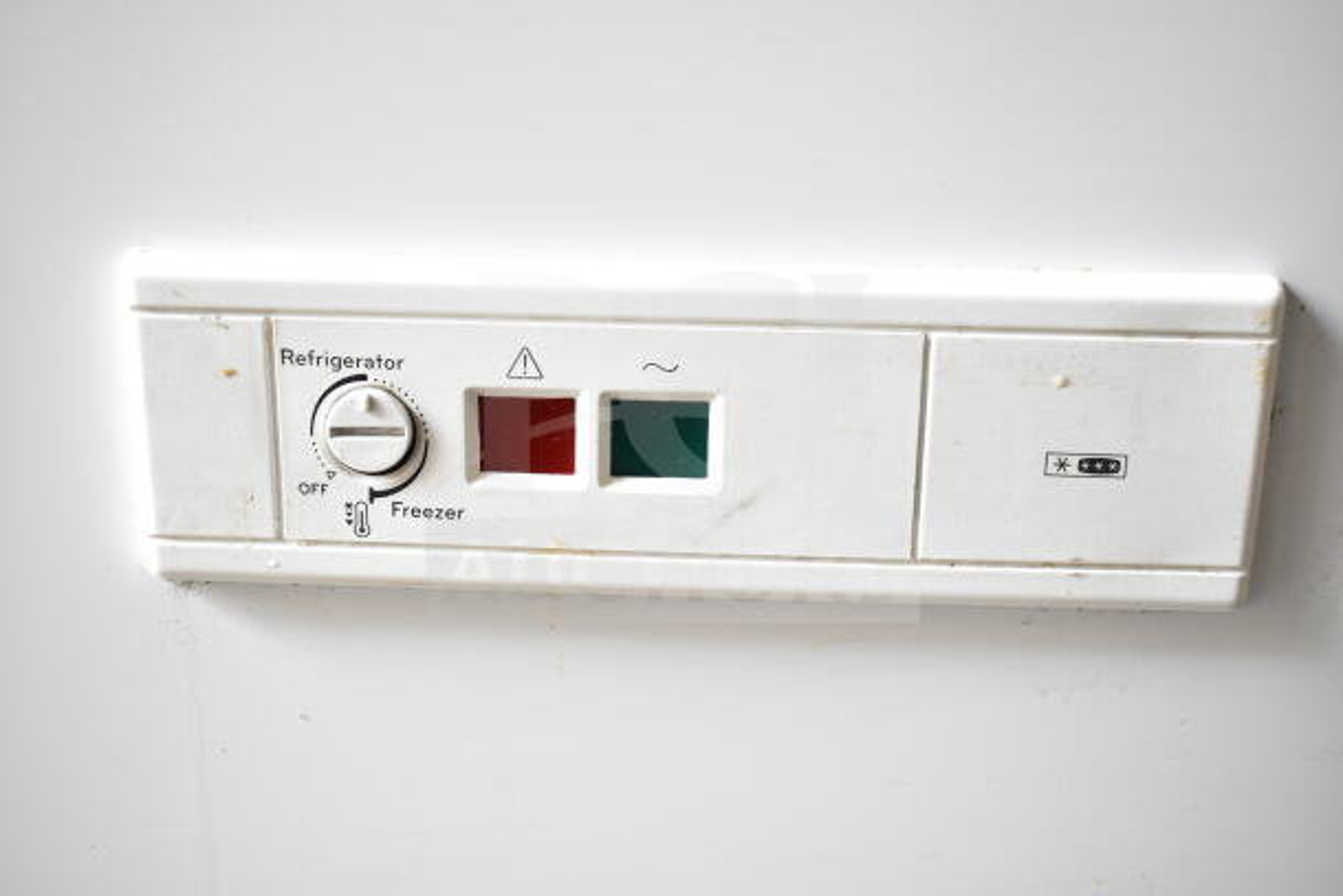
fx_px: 1399
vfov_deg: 35.5
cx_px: 672
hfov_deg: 51.3
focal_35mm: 38
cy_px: 448
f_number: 4.5
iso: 1600
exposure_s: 1/80
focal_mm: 25
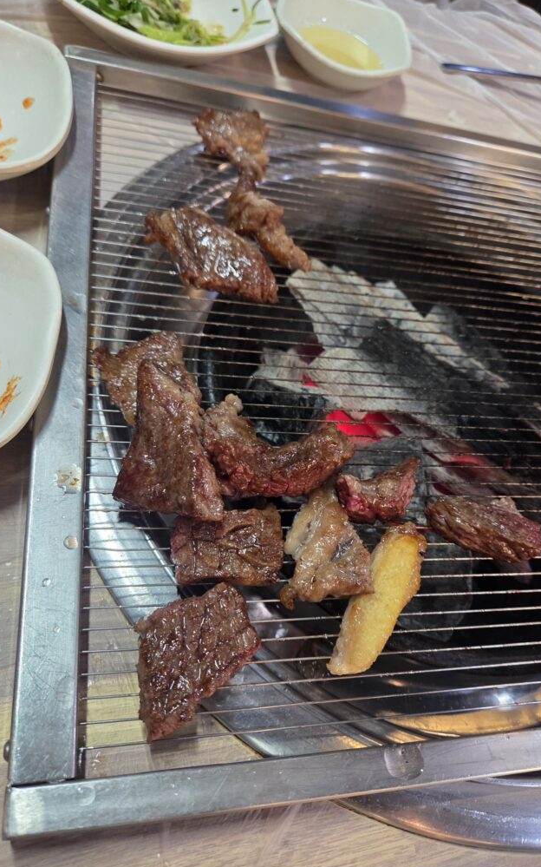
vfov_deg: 72.5
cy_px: 442
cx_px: 284
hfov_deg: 49.2
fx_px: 590
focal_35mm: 25
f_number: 1.8
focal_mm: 5.4
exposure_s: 1/120
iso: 320
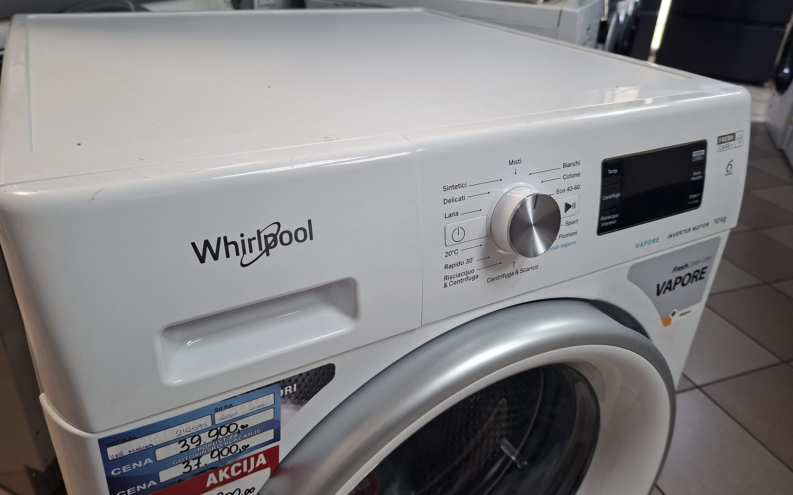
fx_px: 540
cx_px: 391
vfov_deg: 49.2
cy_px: 218
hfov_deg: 72.5
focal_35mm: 25
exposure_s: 1/50
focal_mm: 5.54
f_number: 1.8
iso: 160
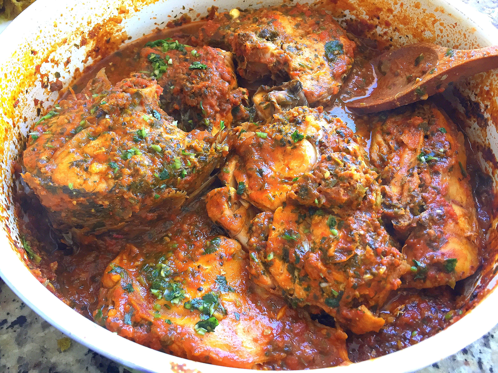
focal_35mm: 29
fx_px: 417
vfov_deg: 48.2
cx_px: 249
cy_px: 186
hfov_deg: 61.7
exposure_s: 1/33
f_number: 2.2
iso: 64
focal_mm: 4.15
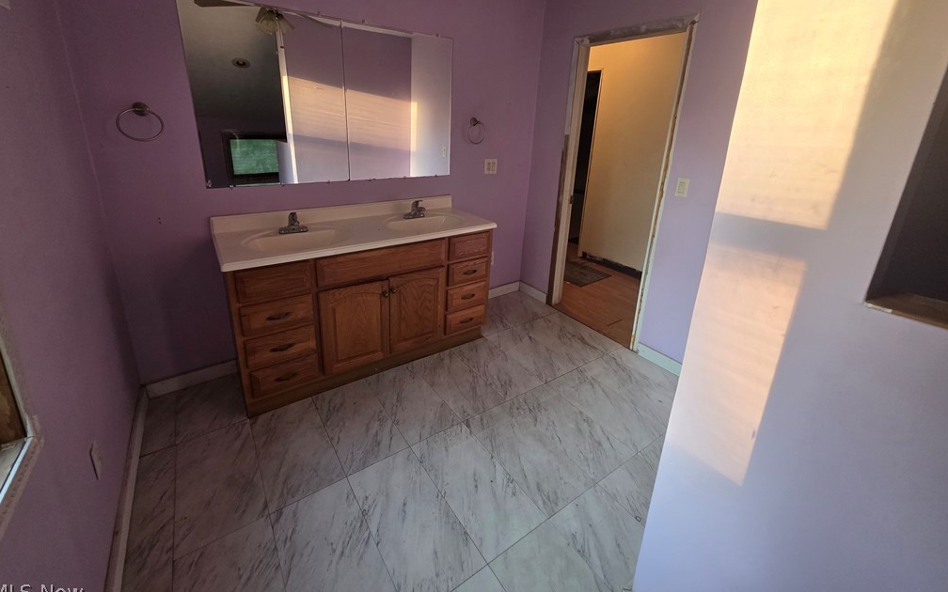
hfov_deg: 105.3
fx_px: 362
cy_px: 247
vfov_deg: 78.0
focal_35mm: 14
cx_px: 467
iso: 250
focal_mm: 2.2
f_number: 1.9
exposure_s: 1/120
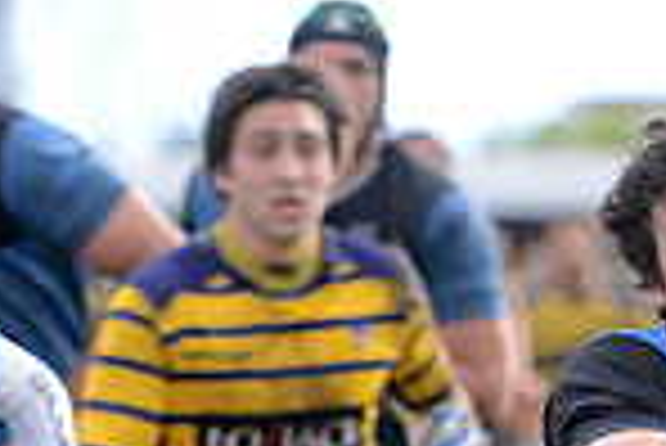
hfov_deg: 4.0
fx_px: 9407
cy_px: 867
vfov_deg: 2.7
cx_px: 693
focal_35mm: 508
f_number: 2.8
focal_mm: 130
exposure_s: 1/500
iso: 400
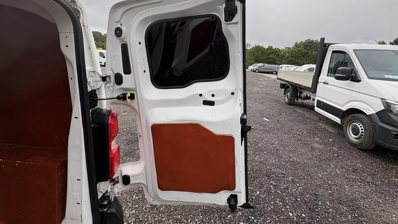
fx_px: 169
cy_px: 82
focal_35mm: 16
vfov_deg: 65.9
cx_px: 199
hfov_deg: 99.4
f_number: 2.2
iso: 40
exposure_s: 1/652
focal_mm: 2.22
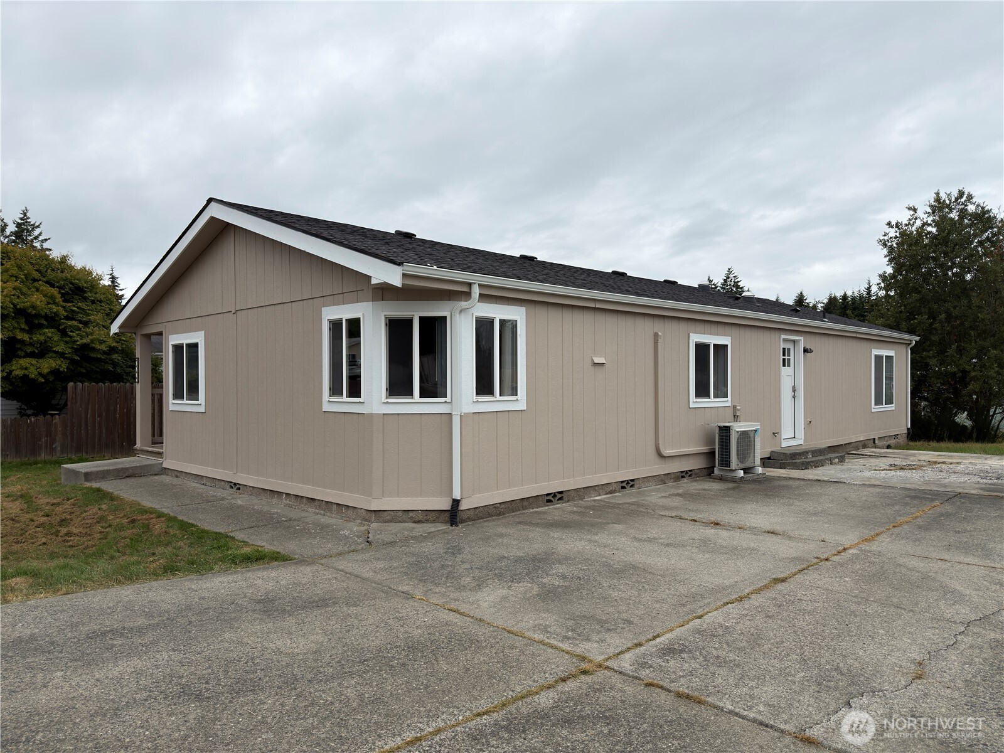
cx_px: 502
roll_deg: +0.4
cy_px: 376
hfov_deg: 71.6
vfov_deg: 56.8
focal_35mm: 24
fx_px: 696
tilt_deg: +0.0
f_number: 1.78
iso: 64
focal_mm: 6.76
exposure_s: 1/3546
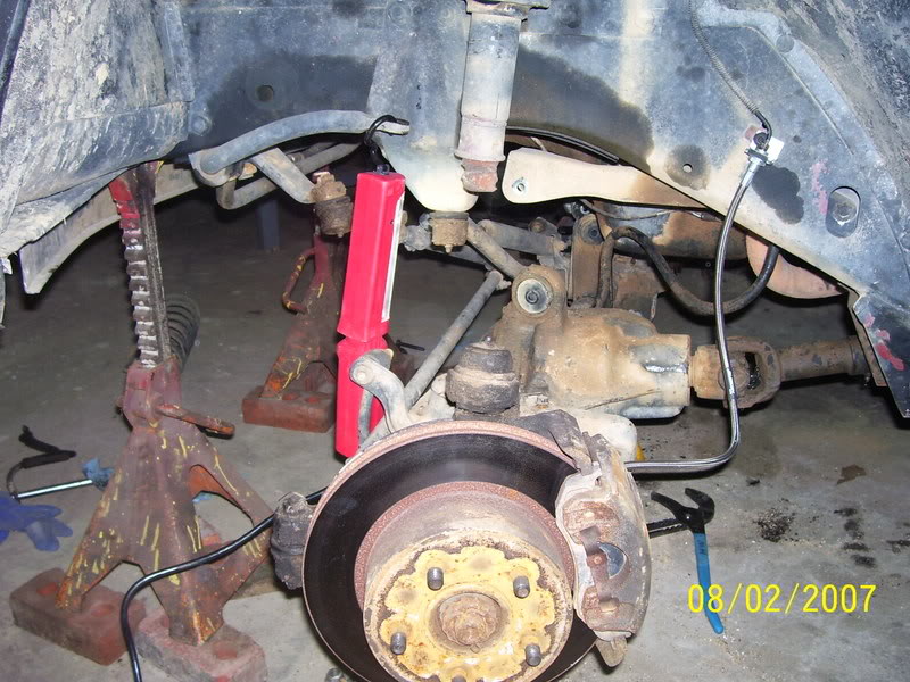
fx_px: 894
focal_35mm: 34
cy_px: 341
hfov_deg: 54.0
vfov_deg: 41.8
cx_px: 455
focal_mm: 5.6
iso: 80
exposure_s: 1/60
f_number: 2.7
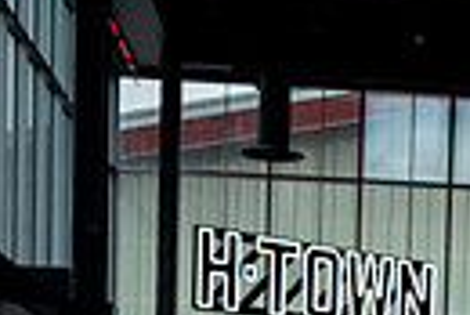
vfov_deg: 8.0
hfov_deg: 12.6
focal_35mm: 159
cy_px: 760
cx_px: 539
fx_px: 2078
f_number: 9
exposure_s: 1/250
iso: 640
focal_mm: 46
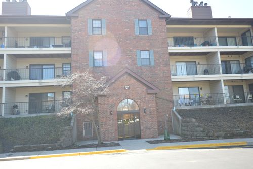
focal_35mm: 28
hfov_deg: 64.6
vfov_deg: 45.6
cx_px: 126
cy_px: 84
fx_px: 200
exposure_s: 1/125
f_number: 5.6
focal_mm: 19
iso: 220
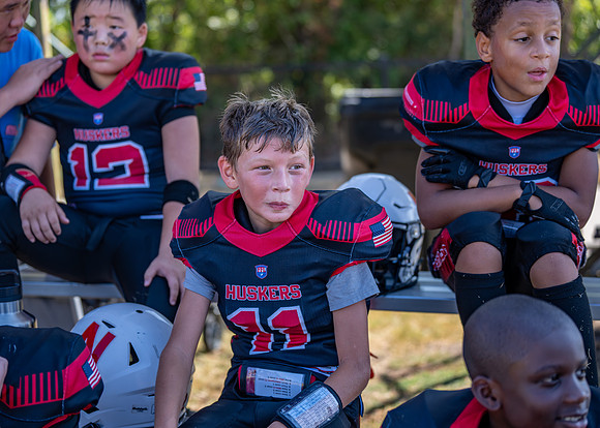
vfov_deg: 18.7
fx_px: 1299
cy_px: 214
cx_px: 283
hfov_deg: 26.0
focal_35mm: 76
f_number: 2.8
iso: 160
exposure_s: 1/800
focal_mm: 70
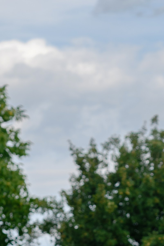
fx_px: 1970
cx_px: 197
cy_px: 278
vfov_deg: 7.1
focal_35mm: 288
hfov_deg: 4.8
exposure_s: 1/1250
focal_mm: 85
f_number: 2.8
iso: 100
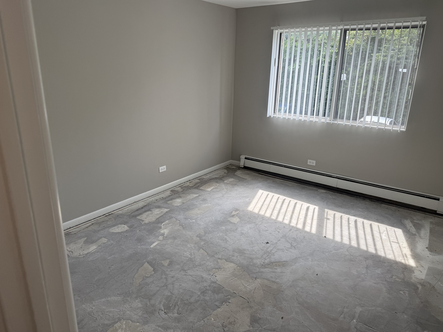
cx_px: 222
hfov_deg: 71.6
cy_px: 166
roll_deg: +1.1
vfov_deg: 56.8
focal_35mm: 24
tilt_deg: -14.3
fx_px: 307
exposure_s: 1/351
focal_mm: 6.76
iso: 80
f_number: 1.78
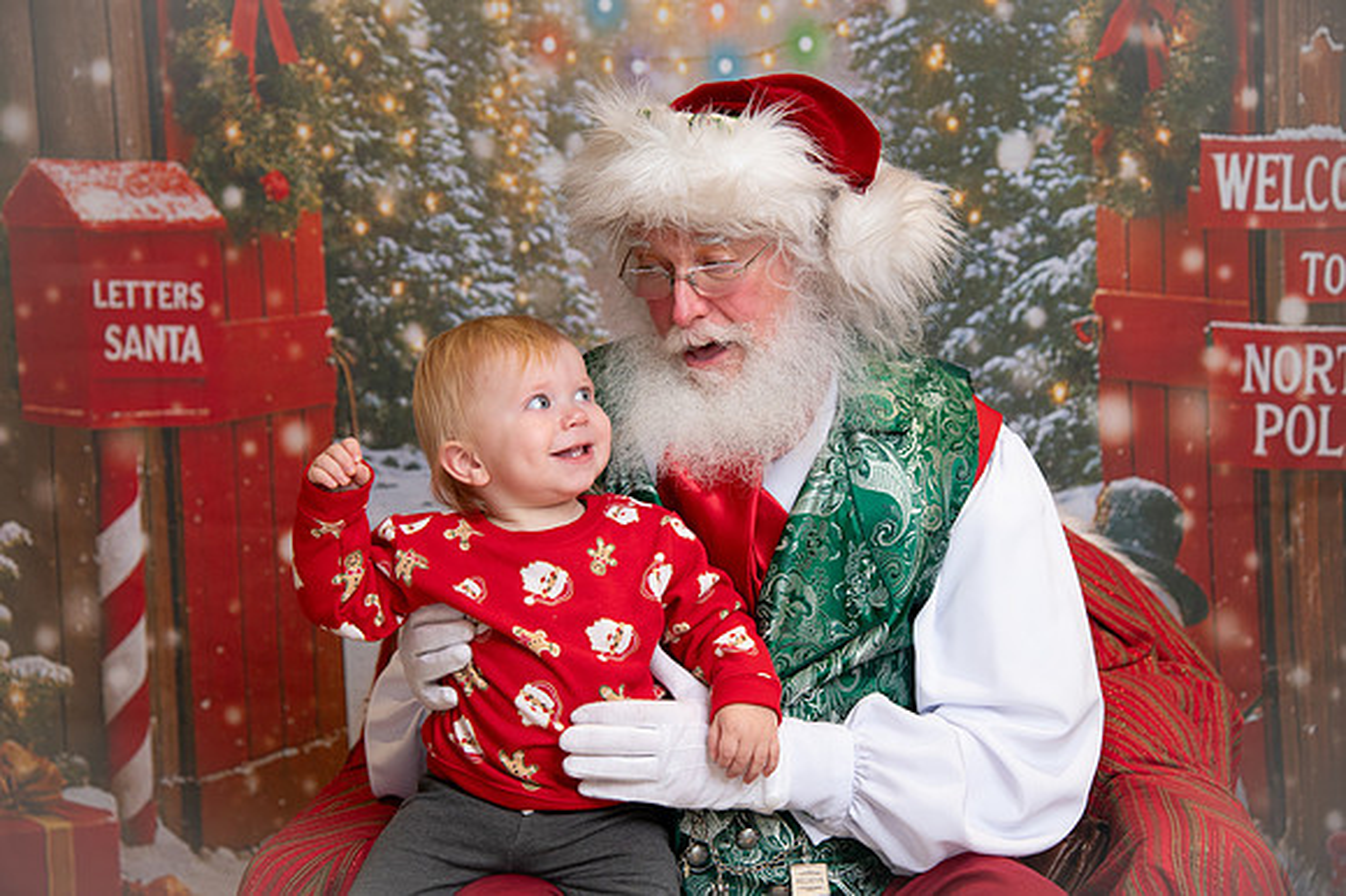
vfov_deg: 20.9
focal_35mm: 65
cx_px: 673
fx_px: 2429
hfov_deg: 31.0
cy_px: 448
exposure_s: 1/200
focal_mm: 65
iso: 1250
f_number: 4.5
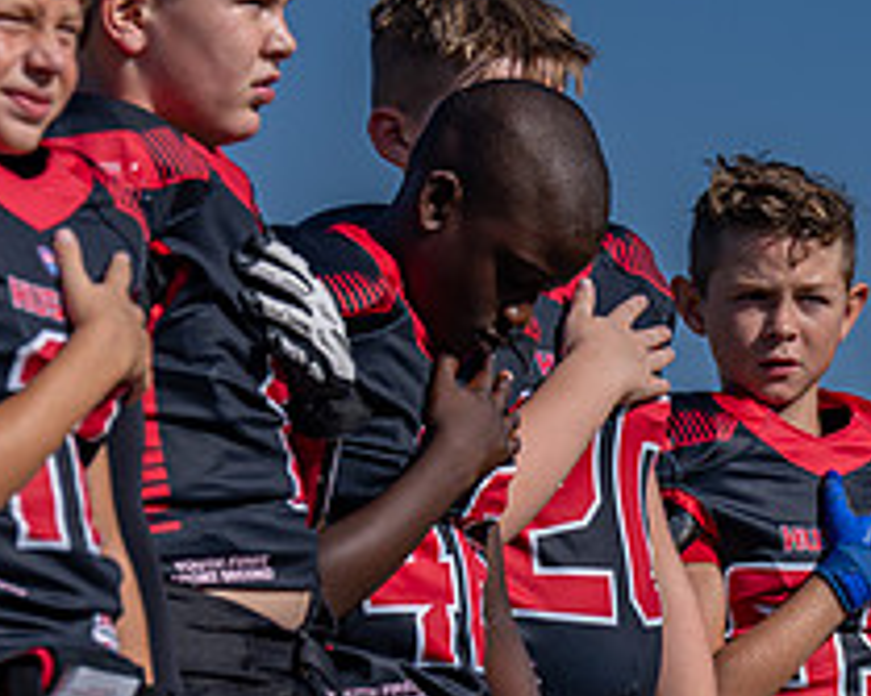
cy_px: 531
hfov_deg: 3.4
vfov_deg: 2.7
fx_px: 14738
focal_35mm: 572
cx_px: 845
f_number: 5
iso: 100
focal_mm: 197
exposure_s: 1/1250
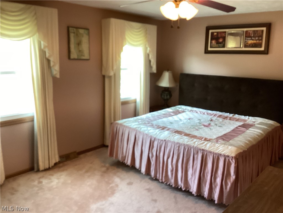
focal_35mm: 31
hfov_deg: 58.4
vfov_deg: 45.4
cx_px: 142
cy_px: 106
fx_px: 253
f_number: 2.4
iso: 100
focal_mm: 3.3
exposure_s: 1/50
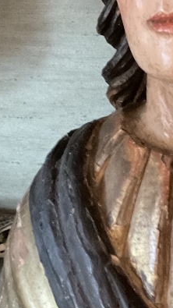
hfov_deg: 12.2
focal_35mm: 96
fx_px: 783
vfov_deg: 22.0
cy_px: 80
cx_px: 231
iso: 500
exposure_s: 1/17
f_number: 1.8
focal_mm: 3
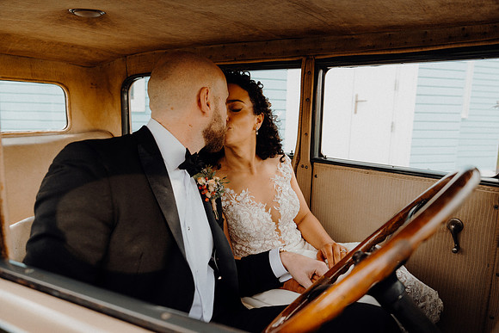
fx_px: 360
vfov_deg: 49.6
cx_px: 250
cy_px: 166
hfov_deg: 69.4
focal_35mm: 26
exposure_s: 1/320
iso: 250
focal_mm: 26
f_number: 3.5
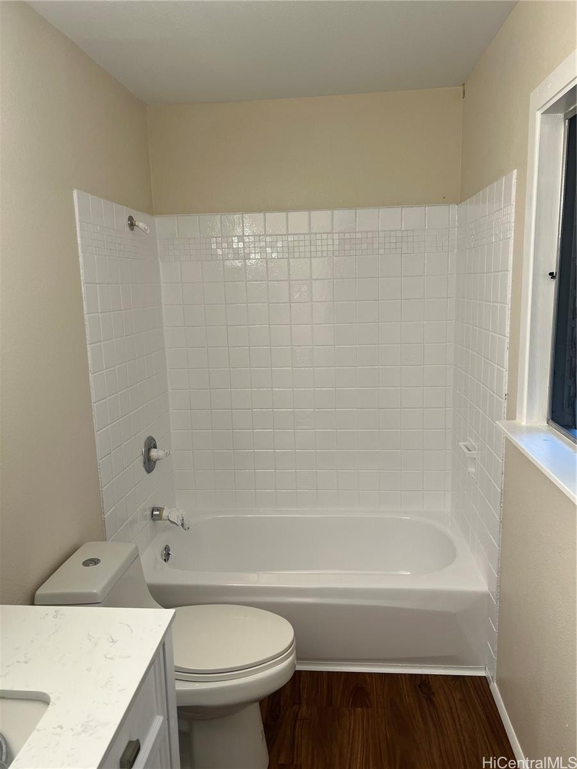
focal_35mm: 26
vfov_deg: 67.3
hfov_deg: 53.1
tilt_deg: -10.3
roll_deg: +2.2
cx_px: 288
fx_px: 578
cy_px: 384
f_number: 1.5
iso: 64
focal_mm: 5.7
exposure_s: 1/60
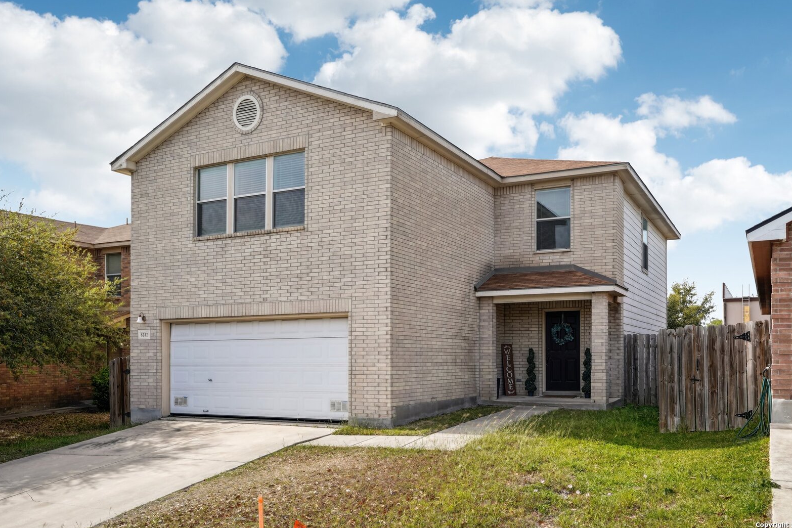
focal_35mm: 30
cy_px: 264
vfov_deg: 43.6
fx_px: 660
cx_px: 400
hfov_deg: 61.9
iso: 100
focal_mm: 29
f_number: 8
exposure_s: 1/200
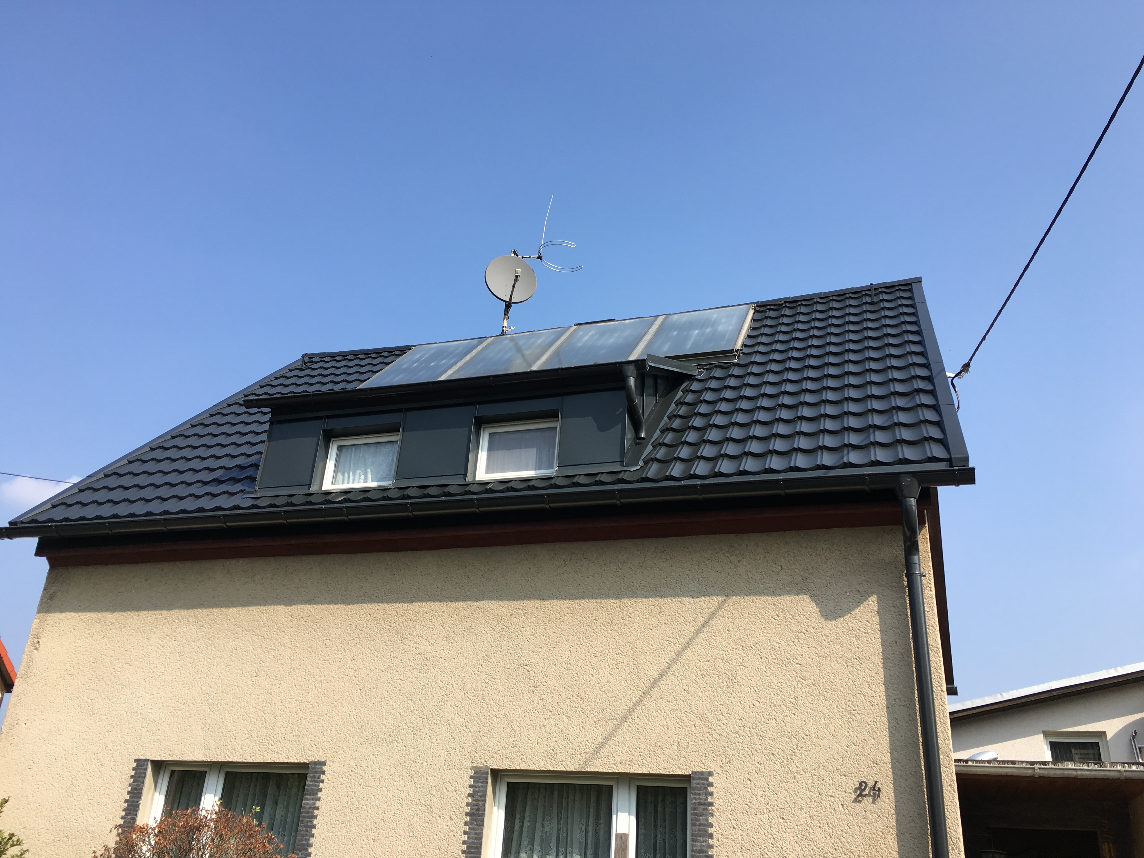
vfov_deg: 48.2
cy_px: 429
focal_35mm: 29
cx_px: 572
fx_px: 958
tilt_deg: +26.7
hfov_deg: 61.7
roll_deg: -3.9
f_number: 2.2
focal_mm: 4.15
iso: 25
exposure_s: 1/1099
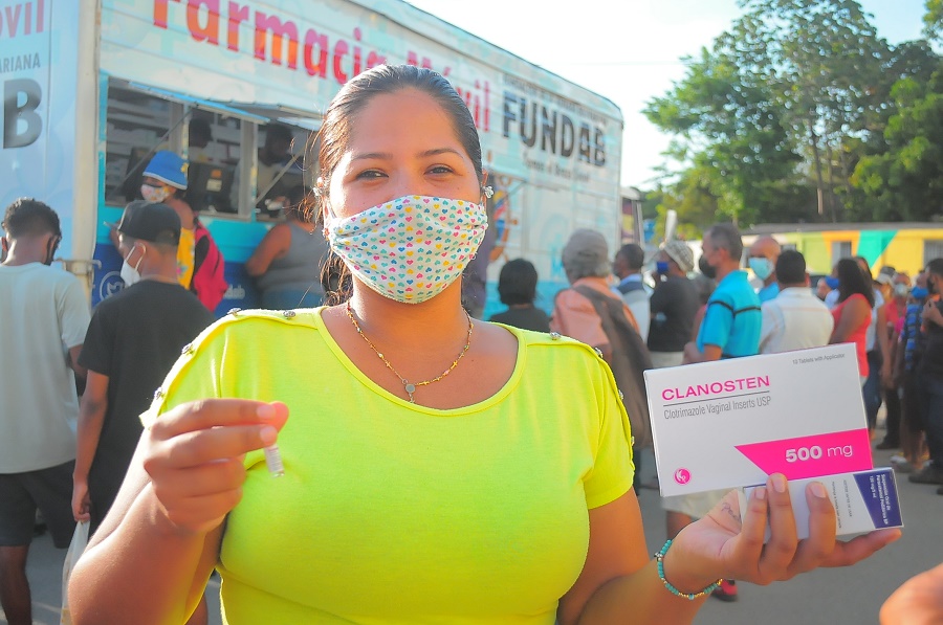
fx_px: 1020
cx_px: 472
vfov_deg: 34.1
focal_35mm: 39
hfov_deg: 49.6
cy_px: 312
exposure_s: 1/2000
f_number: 4.2
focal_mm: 26
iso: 1250
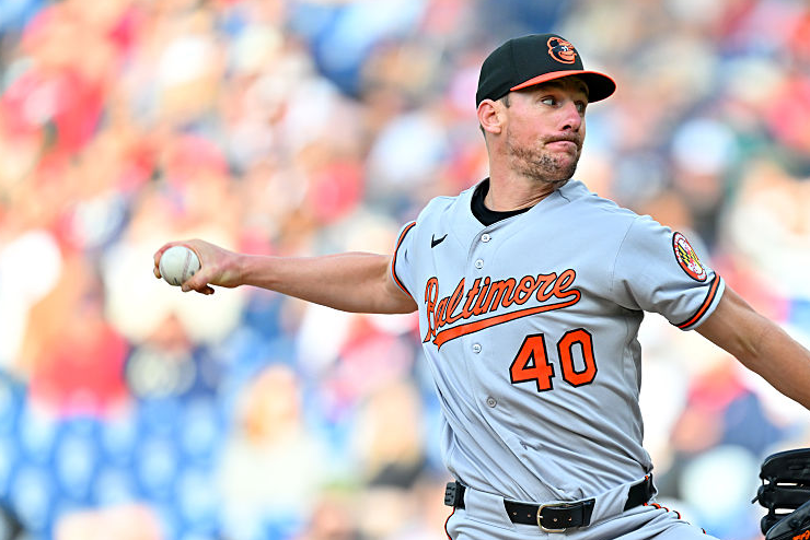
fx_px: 17443
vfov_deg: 1.8
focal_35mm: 775
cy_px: 342
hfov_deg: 2.7
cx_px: 545
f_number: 4
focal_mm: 560
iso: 1000
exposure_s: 1/2000
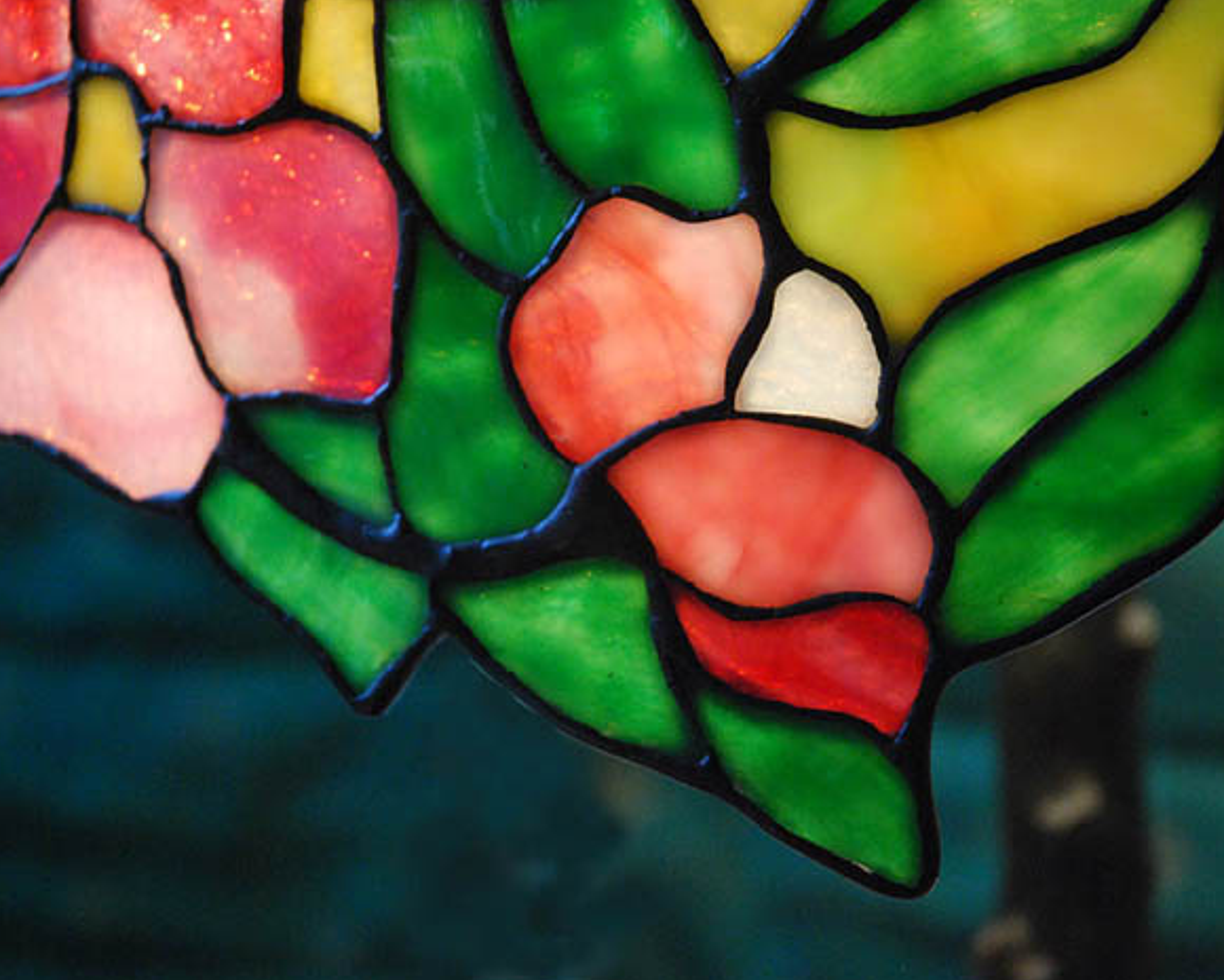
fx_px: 4311
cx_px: 637
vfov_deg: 13.0
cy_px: 490
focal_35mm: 119
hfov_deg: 16.2
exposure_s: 1/100
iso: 1600
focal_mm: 70
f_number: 4.5
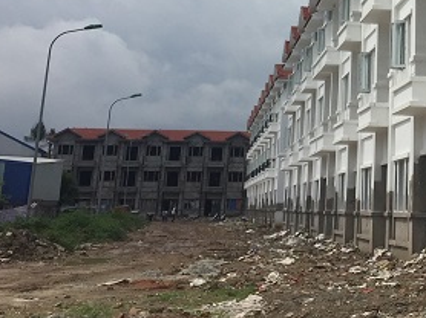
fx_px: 910
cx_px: 452
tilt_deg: +17.5
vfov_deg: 18.9
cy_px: -57
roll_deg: -0.9
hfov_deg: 24.8
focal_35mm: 74
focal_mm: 4.15
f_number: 2.2
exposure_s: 1/4950
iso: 32
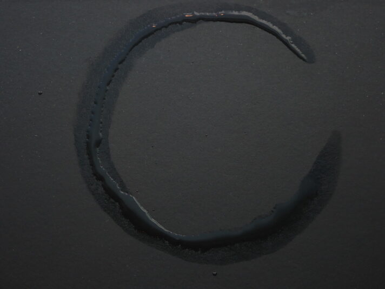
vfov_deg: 16.8
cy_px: 144
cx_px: 192
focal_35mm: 88
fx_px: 979
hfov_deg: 22.3
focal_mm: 15.66
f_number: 4.5
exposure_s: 1/160
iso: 160
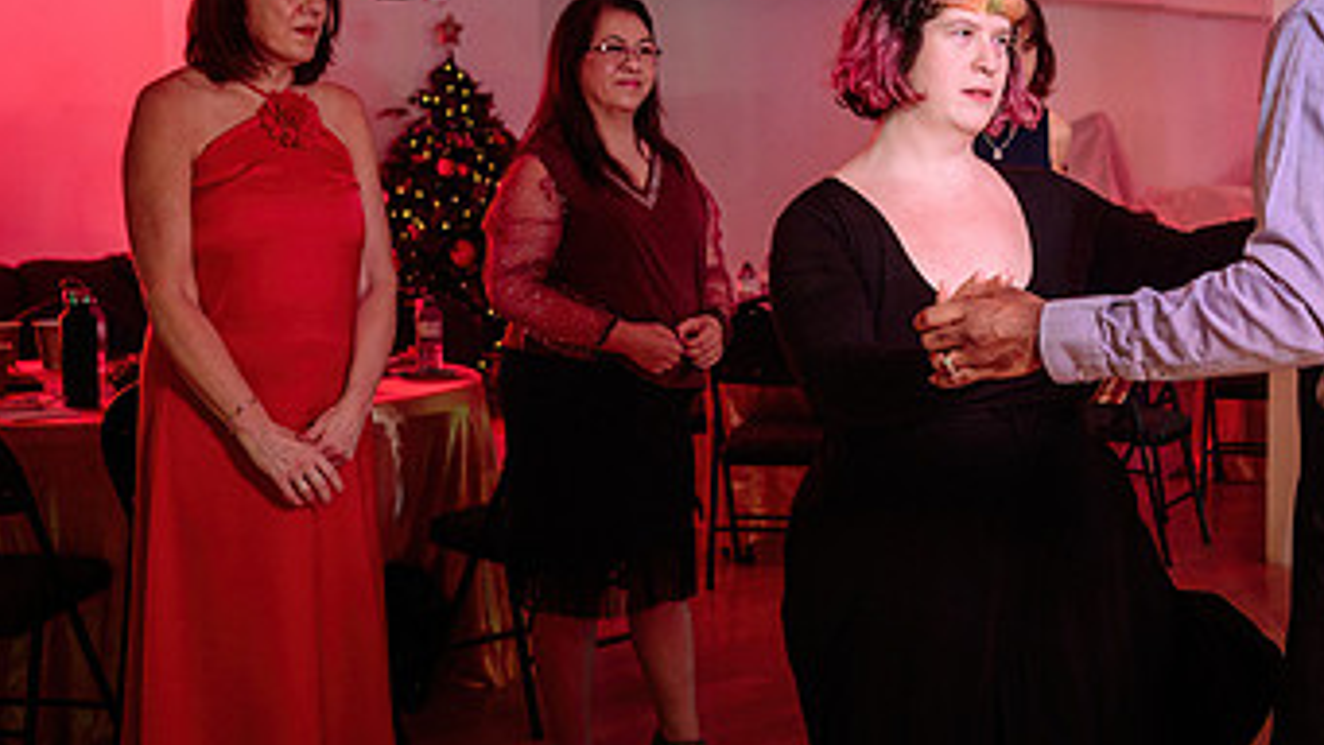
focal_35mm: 67
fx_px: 2353
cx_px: 1062
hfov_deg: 30.6
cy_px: 379
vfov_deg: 18.0
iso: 1000
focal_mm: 34
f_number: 3.5
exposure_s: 1/125
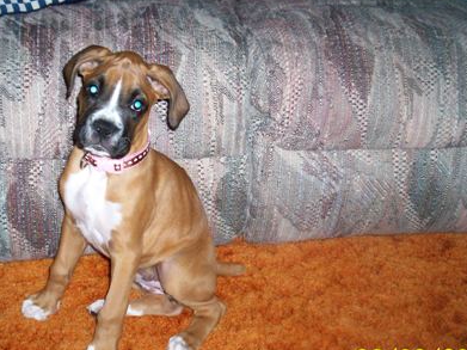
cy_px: 171
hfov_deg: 36.1
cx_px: 189
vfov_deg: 27.5
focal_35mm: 53
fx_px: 715
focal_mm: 5.9
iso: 140
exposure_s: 1/64
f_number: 4.5
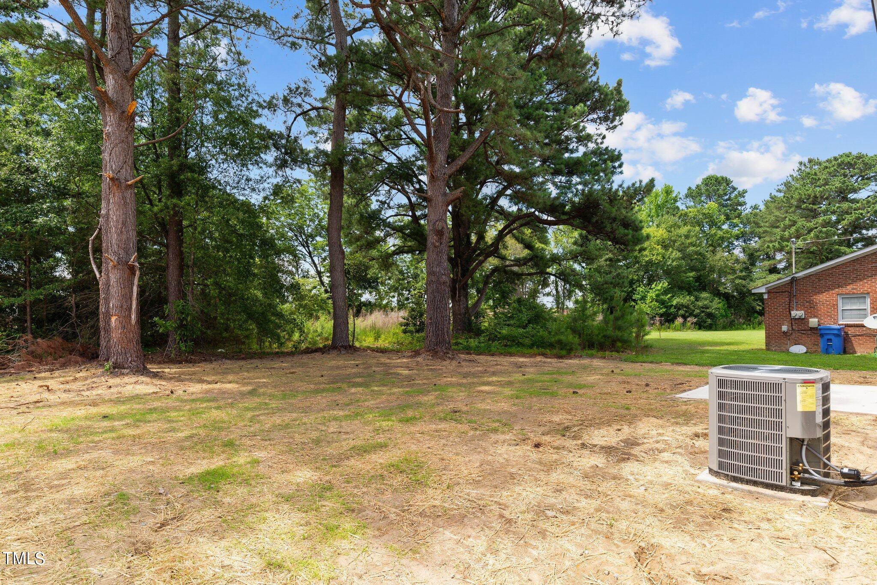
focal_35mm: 18
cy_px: 292
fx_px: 439
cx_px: 438
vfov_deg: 67.4
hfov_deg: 90.0
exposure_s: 1/80
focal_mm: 18
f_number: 8
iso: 100
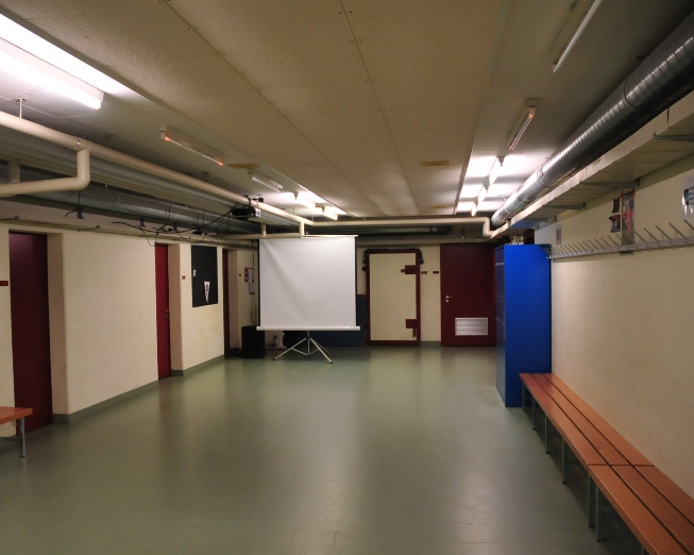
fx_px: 637
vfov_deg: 47.1
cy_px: 280
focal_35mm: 31
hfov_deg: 56.9
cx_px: 287
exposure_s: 1/40
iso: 800
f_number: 4
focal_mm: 18
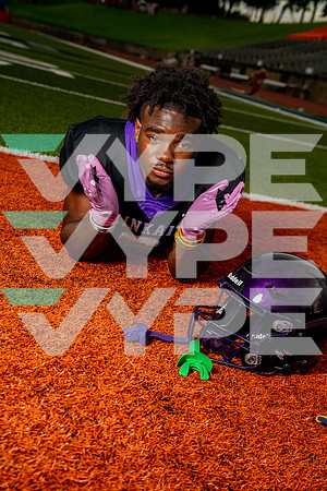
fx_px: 668
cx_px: 164
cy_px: 246
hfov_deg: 27.5
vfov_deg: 40.3
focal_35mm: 49
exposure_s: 1/200
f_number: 5.6
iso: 100
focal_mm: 49
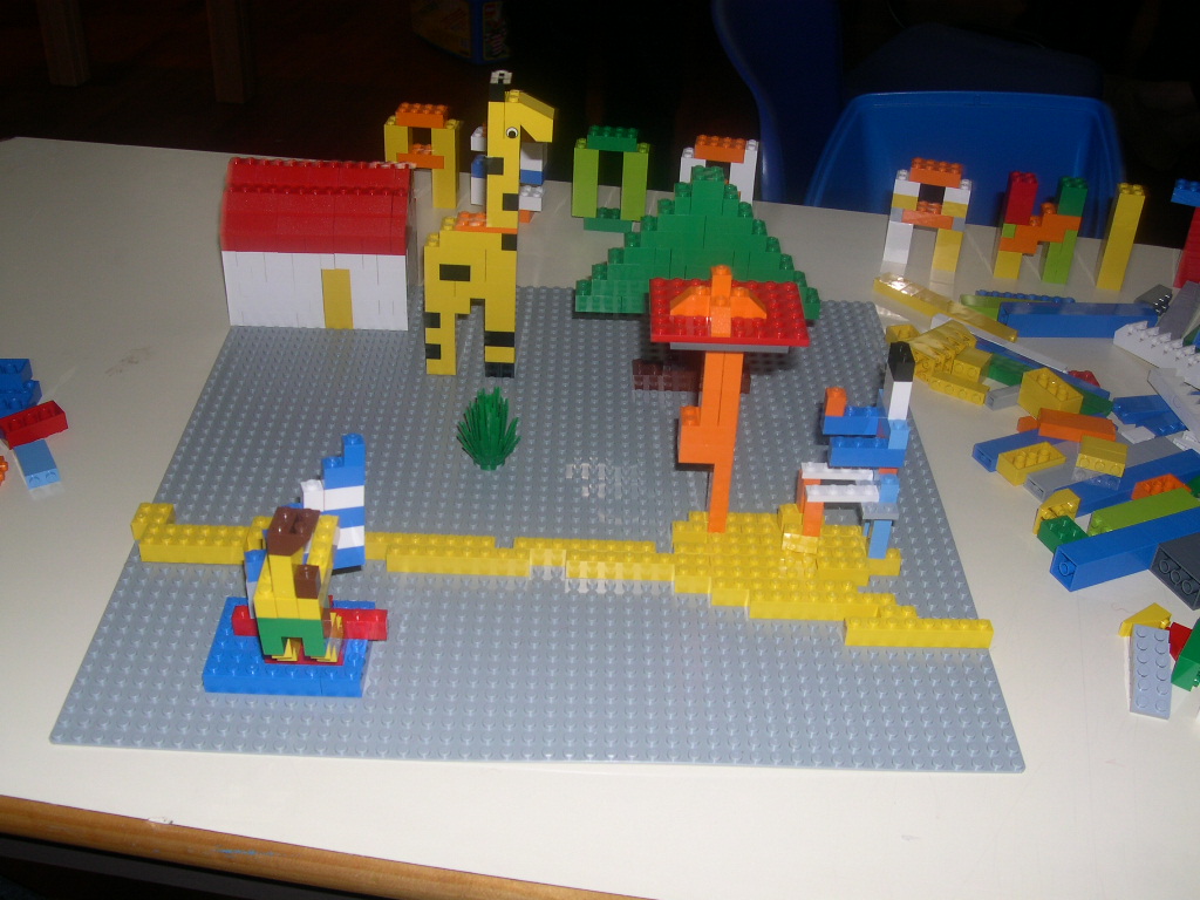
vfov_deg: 37.7
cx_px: 600
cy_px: 450
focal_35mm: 38
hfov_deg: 49.0
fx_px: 1317
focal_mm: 8
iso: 100
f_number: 7.6
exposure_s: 1/30
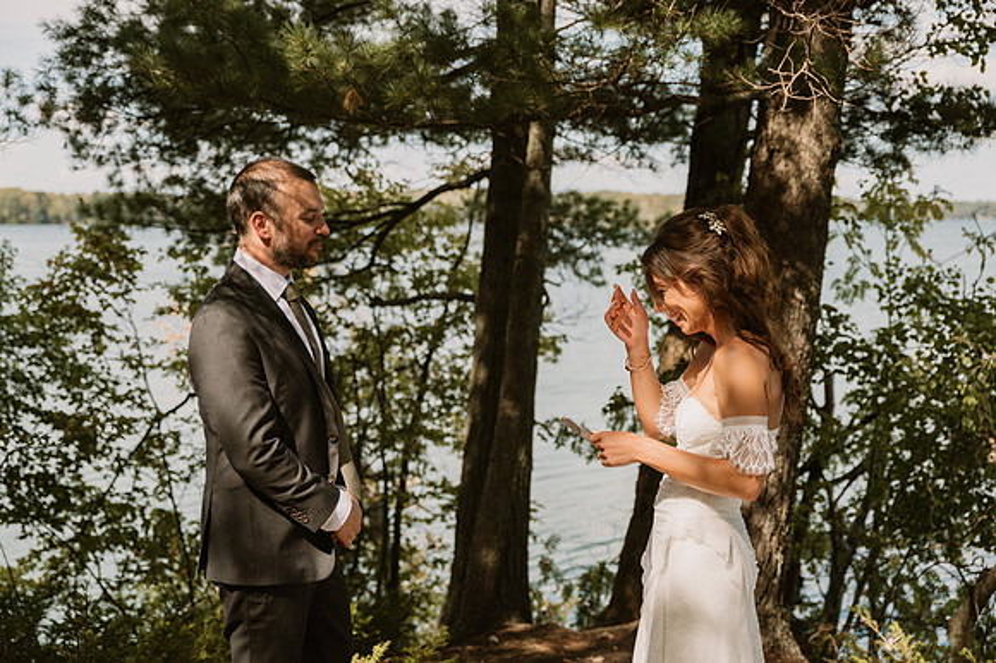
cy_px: 340
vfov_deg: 24.7
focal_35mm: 55
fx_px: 1511
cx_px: 503
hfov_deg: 36.5
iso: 800
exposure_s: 1/8000
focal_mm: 52
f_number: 2.8
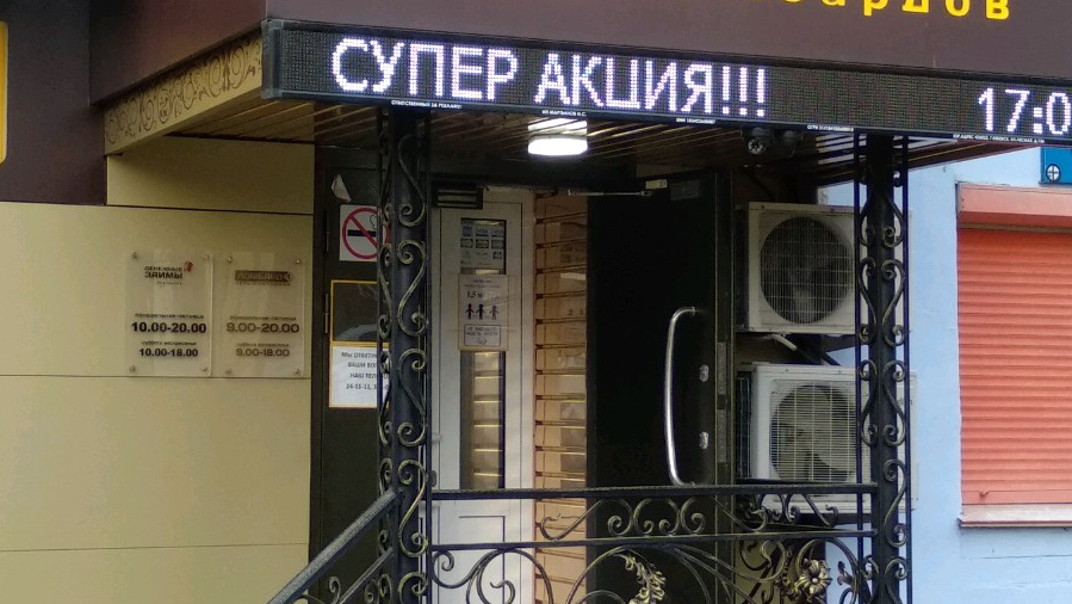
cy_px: 264
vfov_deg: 28.3
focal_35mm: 42
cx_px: 485
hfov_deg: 48.3
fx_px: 1194
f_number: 2.2
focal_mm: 3.83
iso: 160
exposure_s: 1/100
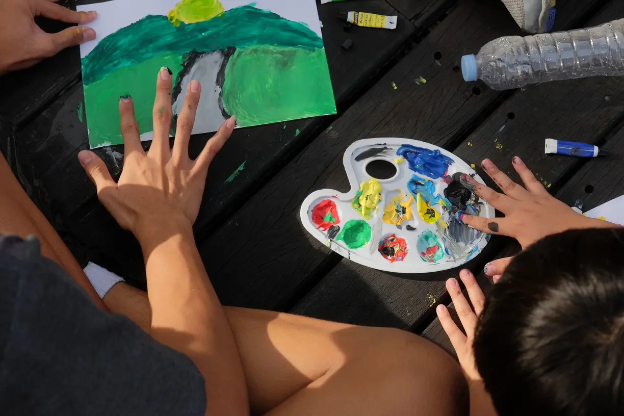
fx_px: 919
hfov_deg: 37.5
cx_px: 312
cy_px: 208
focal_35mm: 53
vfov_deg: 25.5
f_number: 5
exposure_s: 1/1000
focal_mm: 35
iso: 800
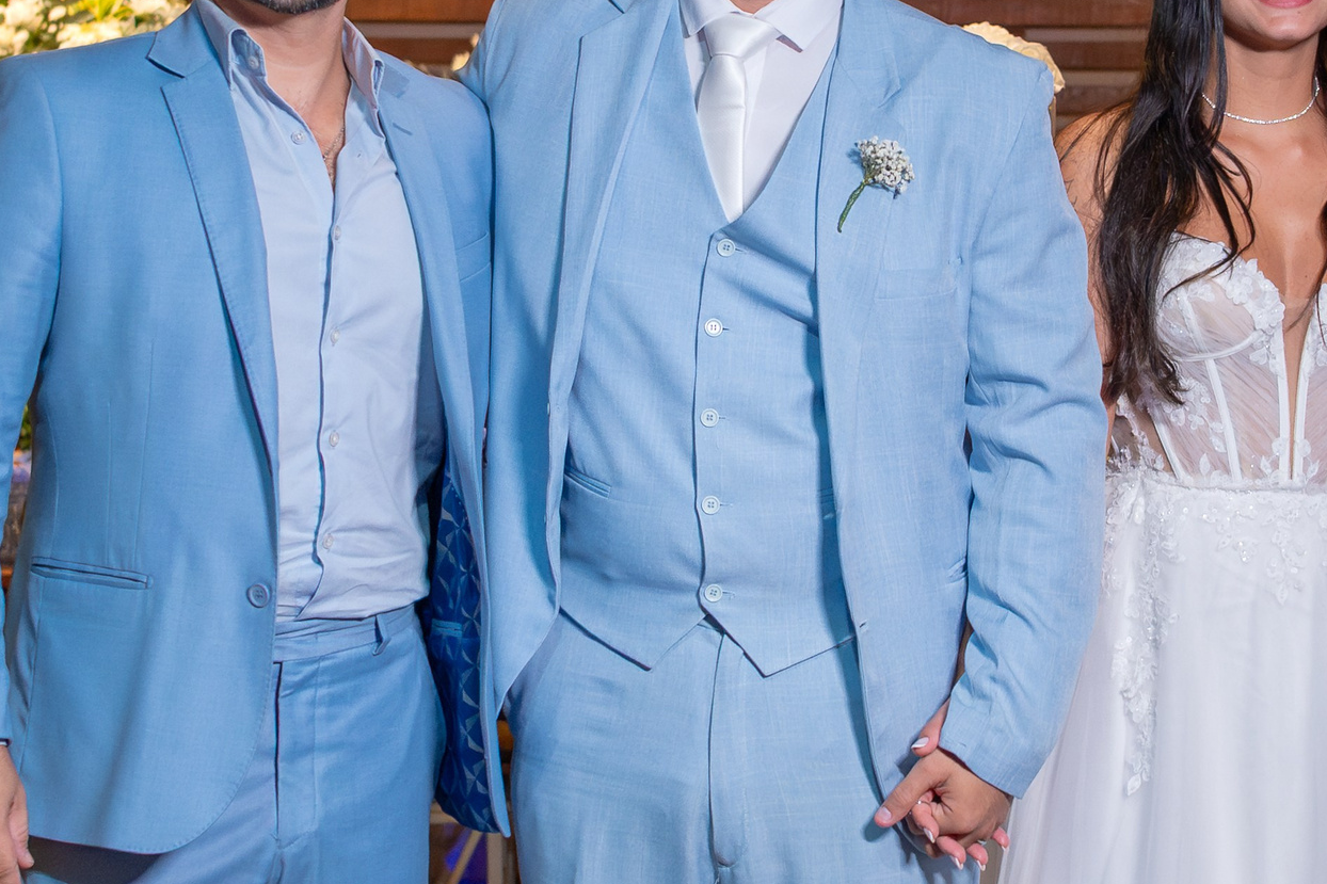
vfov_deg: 12.4
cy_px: 241
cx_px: 939
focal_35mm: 110
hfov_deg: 18.5
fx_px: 4054
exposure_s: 1/400
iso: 2500
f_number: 2.8
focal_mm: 35
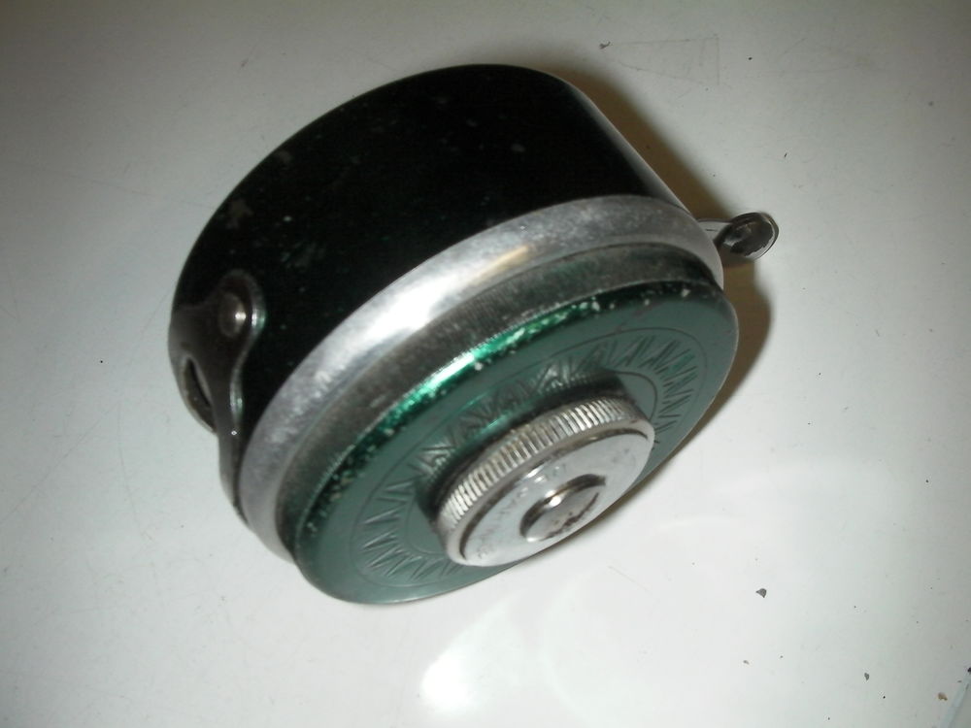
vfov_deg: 37.7
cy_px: 364
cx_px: 486
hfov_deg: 49.0
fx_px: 1066
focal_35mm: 38
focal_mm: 6.3
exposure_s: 1/30
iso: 200
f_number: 5.6
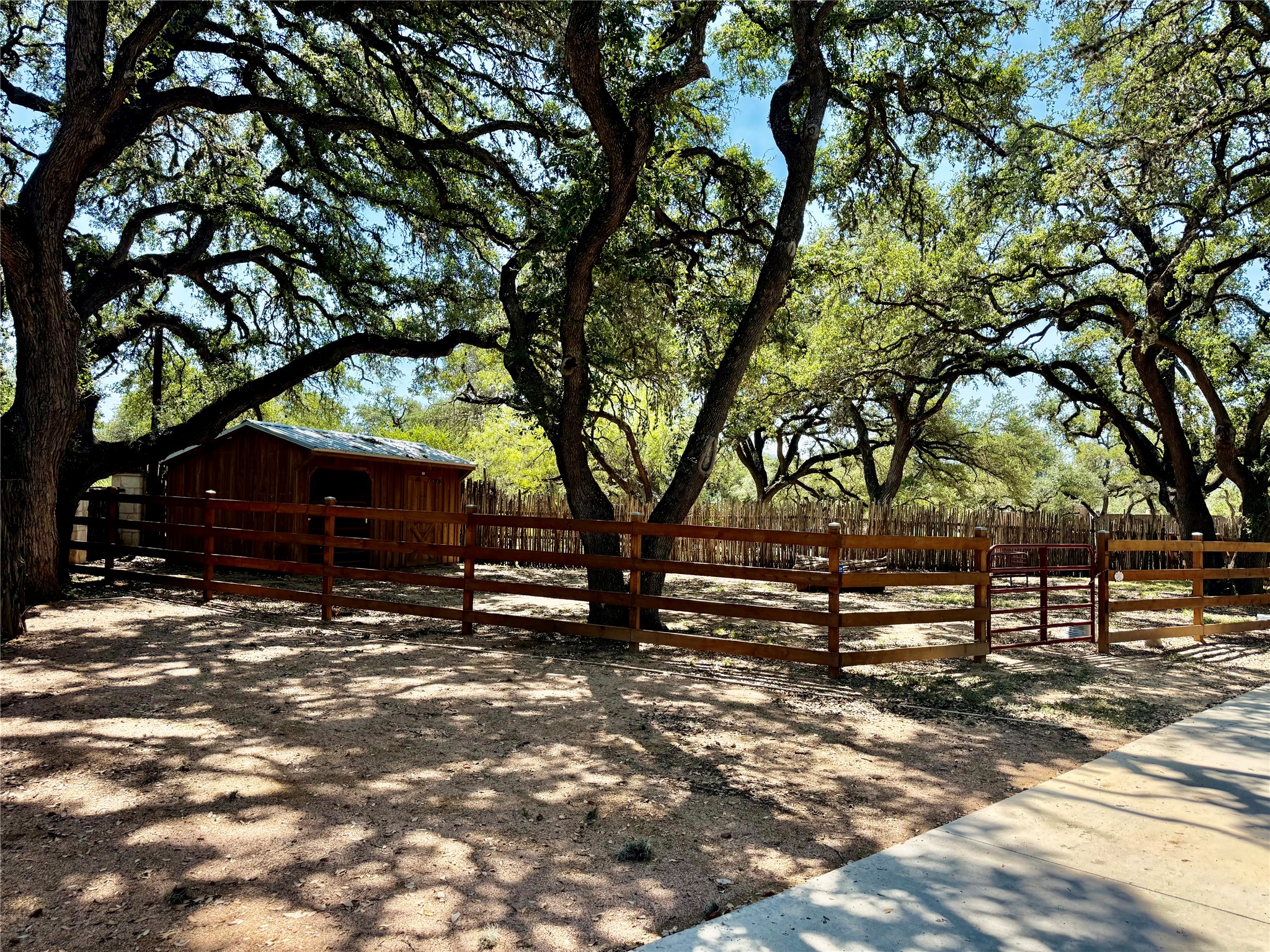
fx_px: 881
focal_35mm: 24
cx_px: 635
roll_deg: -1.7
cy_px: 476
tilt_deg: +2.1
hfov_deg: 71.6
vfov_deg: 56.8
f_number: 1.78
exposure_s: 1/1522
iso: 100
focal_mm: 6.76
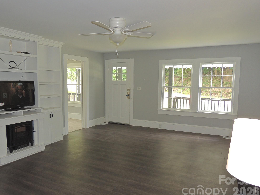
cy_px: 100
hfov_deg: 61.6
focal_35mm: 29
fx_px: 218
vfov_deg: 48.2
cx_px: 126
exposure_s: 1/40
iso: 180
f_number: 3.1
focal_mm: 4.9
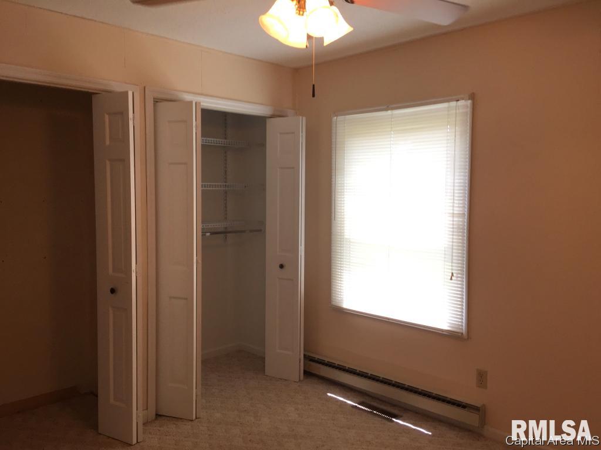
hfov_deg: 61.7
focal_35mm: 29
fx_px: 503
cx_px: 300
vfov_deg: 48.2
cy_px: 225
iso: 50
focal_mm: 4.15
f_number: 2.2
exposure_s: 1/120
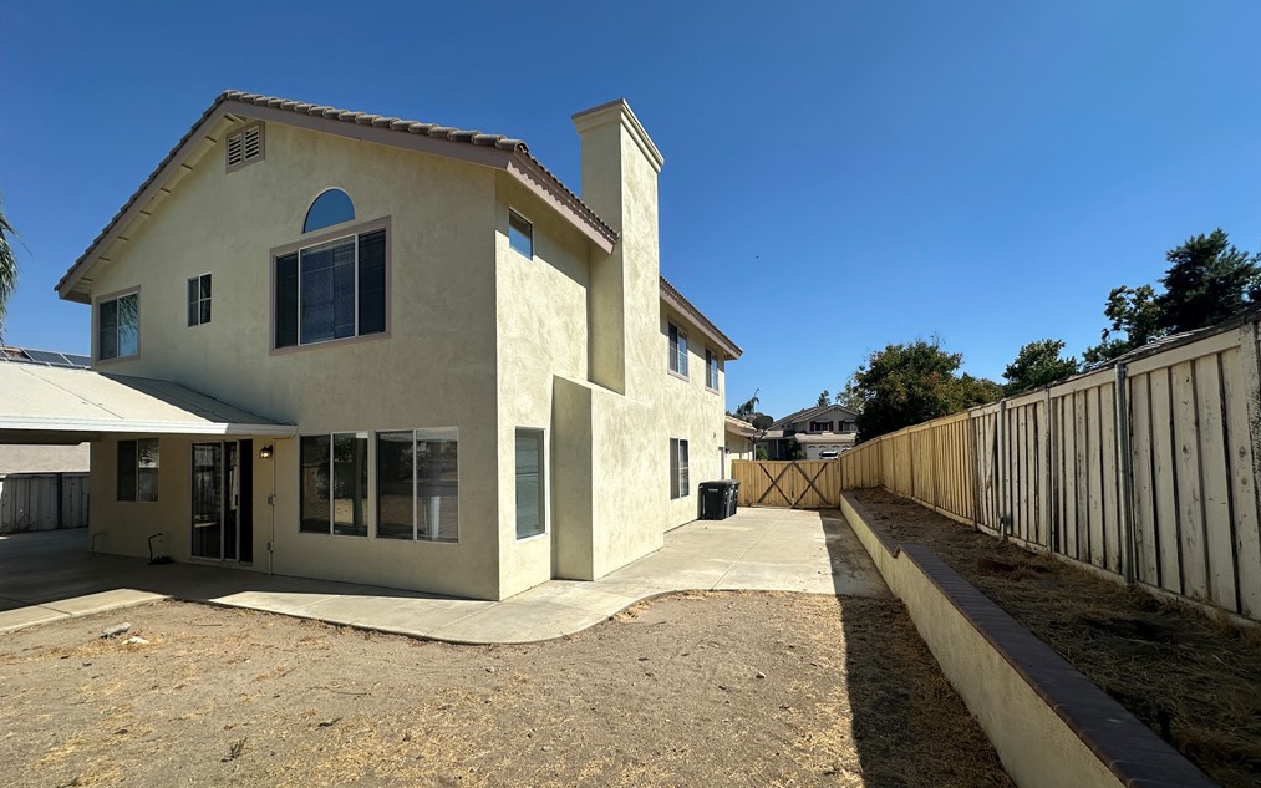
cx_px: 635
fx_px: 515
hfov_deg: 101.5
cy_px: 443
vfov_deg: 74.5
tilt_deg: +4.3
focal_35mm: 15
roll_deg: +0.7
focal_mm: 2.22
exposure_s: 1/3861
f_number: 2.2
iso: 40
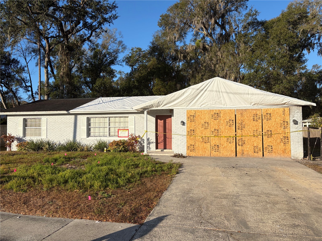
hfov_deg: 67.3
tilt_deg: +2.2
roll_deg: +0.6
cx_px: 161
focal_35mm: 26
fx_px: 242
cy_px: 120
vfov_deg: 53.1
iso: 50
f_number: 1.6
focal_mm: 5.96
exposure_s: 1/4329
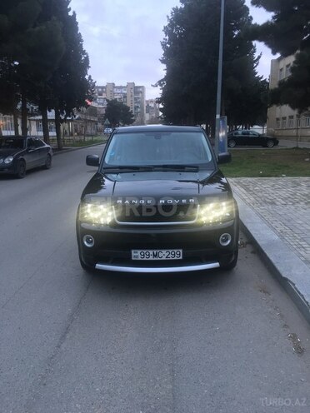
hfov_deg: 48.2
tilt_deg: -9.9
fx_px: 346
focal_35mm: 29
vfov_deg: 61.7
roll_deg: +0.6
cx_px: 155
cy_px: 206
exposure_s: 1/33
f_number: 2.2
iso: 100
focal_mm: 4.15
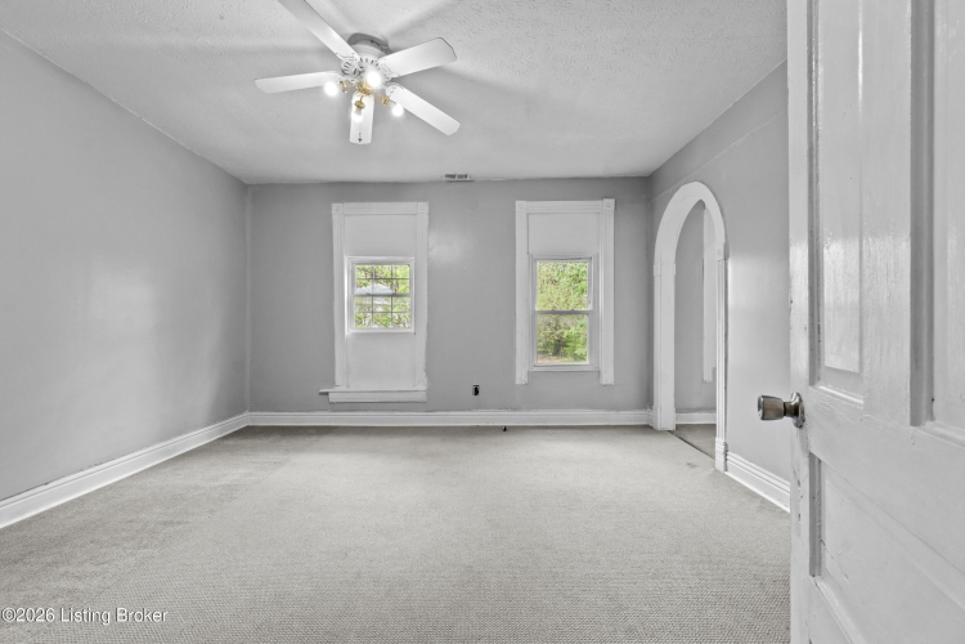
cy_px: 322
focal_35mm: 15
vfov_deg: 77.3
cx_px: 482
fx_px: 402
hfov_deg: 100.4
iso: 400
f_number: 11
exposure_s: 1/2
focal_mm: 10
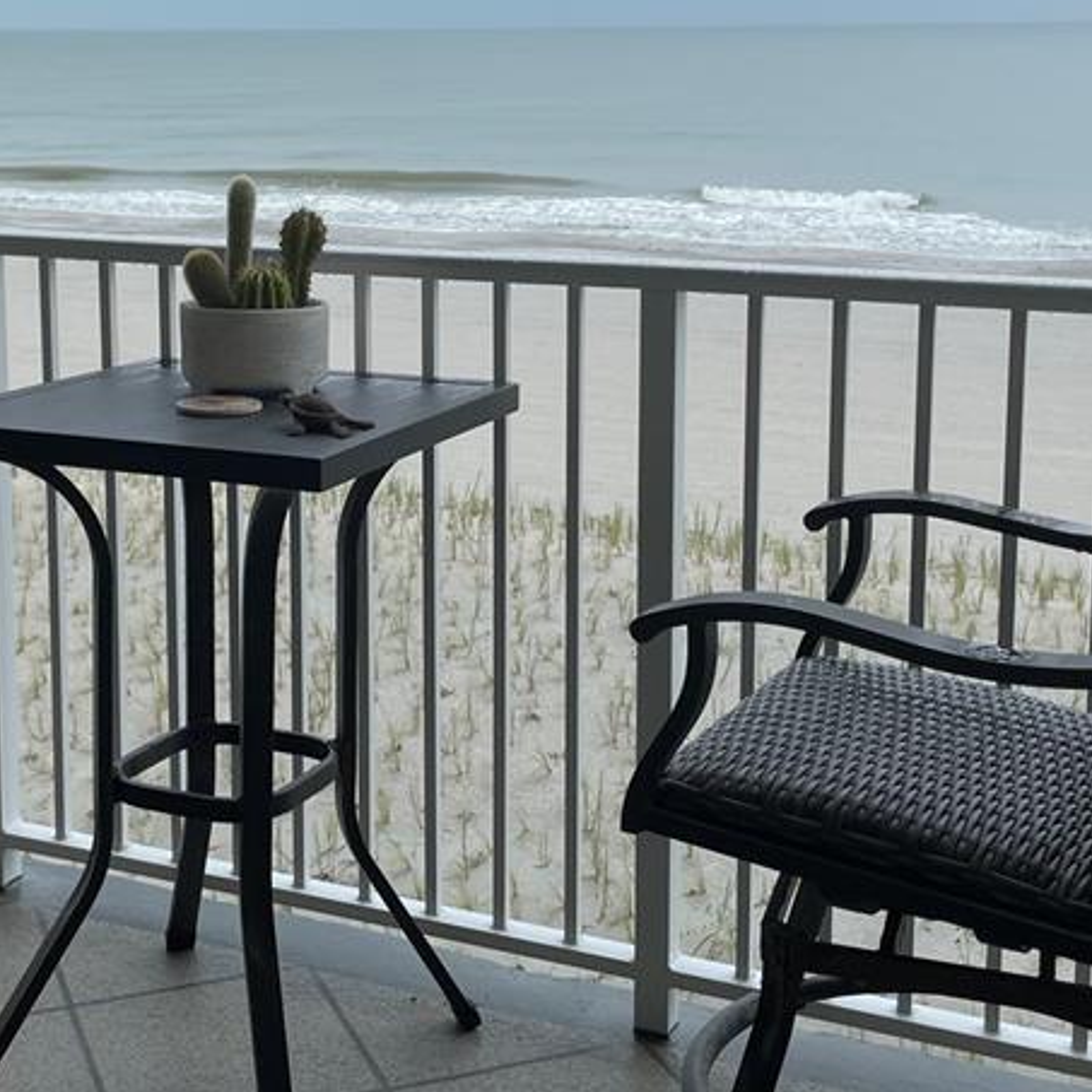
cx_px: 417
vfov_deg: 32.4
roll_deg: +1.1
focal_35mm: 52
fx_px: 1856
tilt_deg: -9.1
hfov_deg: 32.7
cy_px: 328
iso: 32
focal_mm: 4.2
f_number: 1.6
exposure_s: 1/868
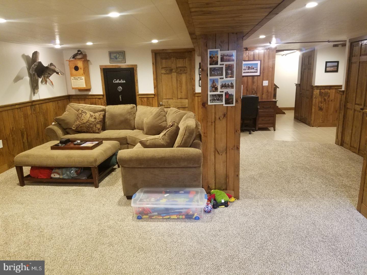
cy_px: 138
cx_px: 184
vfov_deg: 53.1
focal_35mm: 26
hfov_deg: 67.3
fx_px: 276
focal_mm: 4.2
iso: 200
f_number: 1.7
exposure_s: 1/20
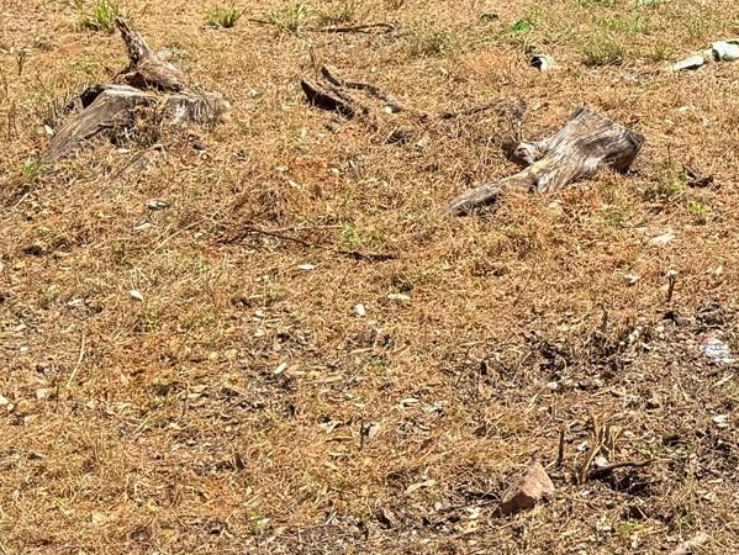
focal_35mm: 82
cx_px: 823
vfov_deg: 17.3
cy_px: -85
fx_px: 1752
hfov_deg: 22.4
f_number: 1.78
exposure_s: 1/2611
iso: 80
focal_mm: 6.76
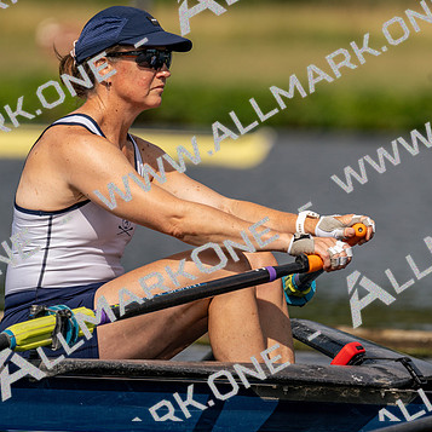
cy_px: 214
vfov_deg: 2.7
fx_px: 9107
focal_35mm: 645
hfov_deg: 2.7
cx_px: 243
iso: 160
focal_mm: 467
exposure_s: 1/1600
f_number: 6.3
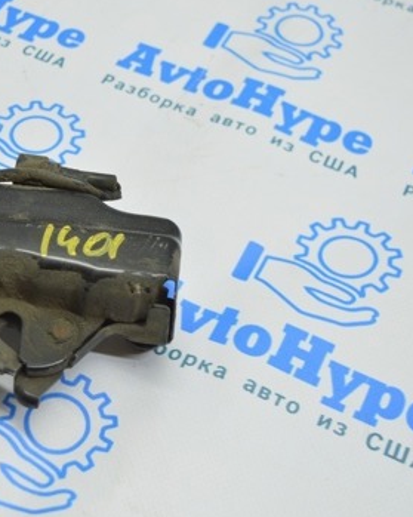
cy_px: 233
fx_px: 1024
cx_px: 73
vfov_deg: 28.3
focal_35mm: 67
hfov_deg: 22.4
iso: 400
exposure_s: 1/40
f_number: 4
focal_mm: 26
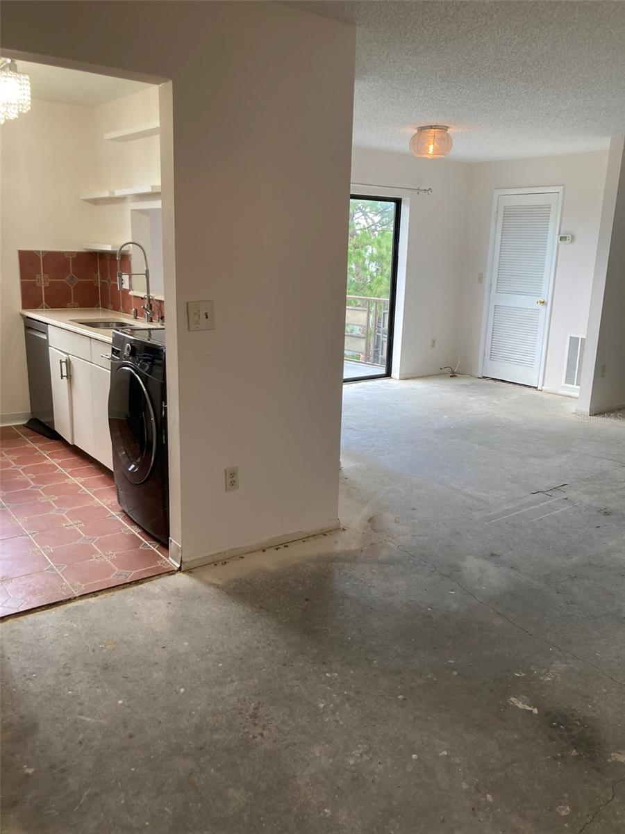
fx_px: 674
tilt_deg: -11.7
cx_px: 312
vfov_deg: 63.4
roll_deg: -0.3
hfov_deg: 49.7
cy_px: 417
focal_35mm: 28
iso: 64
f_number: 1.8
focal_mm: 3.99
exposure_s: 1/120
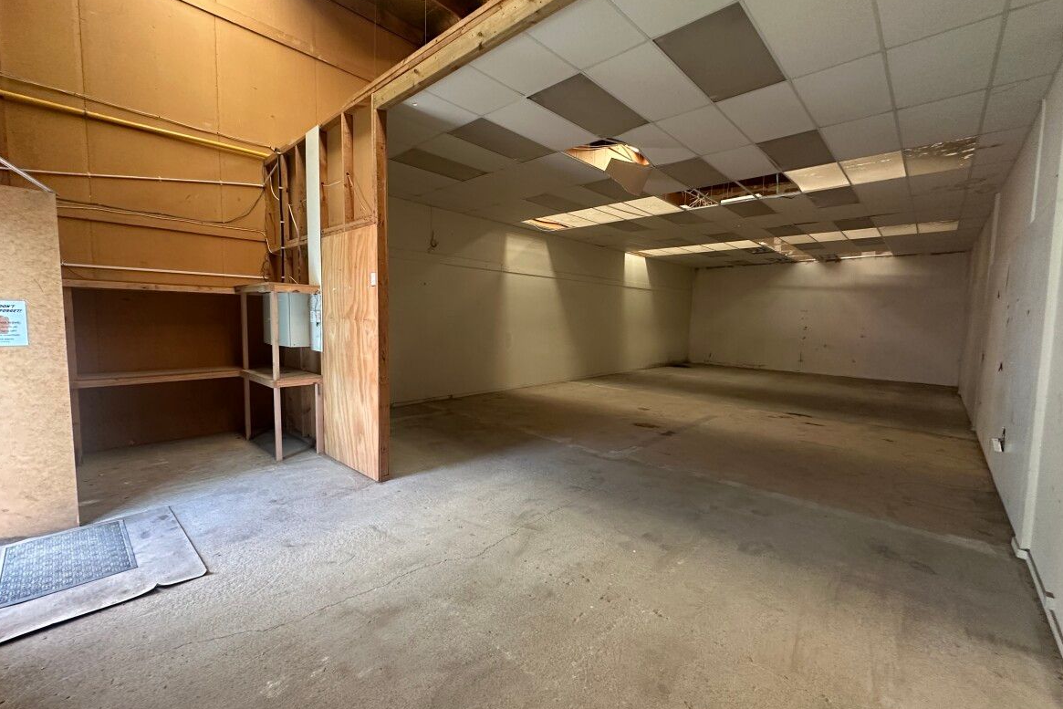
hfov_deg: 100.4
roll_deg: -1.4
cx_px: 527
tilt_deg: -4.9
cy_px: 355
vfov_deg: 77.3
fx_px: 443
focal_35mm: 15
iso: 320
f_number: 2.2
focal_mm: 2.22
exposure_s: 1/64
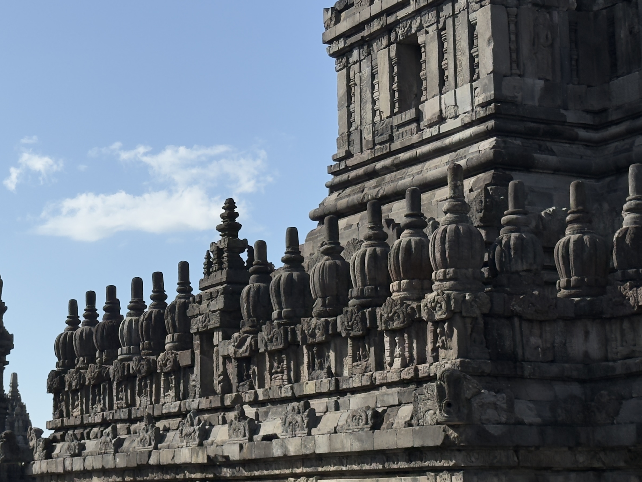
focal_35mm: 81
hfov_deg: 23.8
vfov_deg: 18.2
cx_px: 136
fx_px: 1502
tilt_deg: +10.4
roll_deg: -0.4
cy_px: 260
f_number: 1.78
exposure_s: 1/6536
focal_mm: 6.76
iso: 64
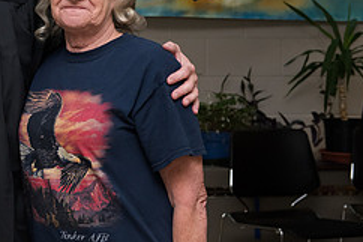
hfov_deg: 16.5
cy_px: 65
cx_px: -50
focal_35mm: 120
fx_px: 1209
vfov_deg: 11.4
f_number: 7.1
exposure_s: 1/160
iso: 1600
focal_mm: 50
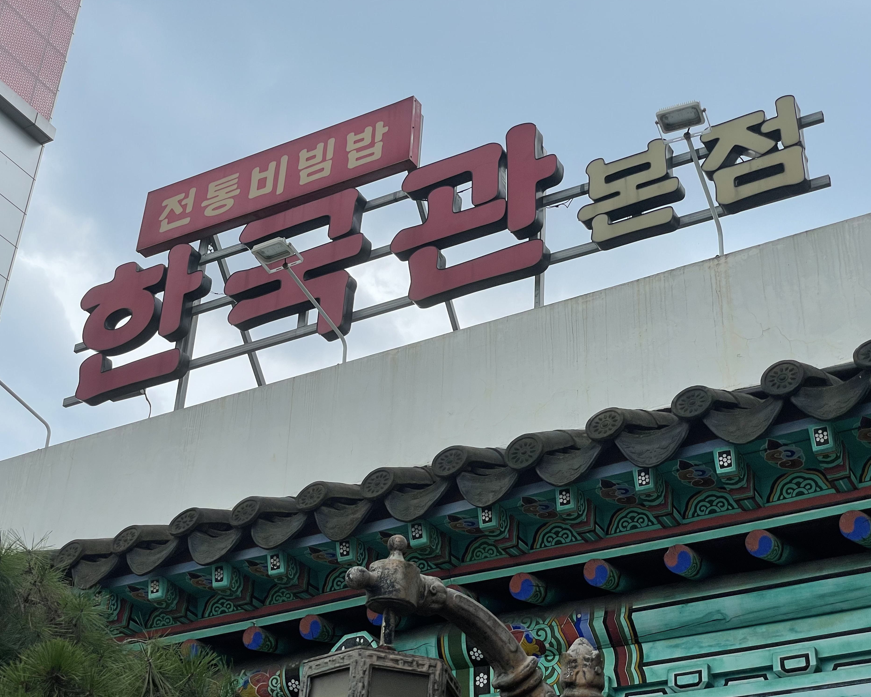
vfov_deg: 27.6
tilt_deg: +33.4
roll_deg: -3.0
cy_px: 347
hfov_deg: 34.1
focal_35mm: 55
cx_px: 441
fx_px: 1418
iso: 25
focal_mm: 6
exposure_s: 1/856
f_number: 2
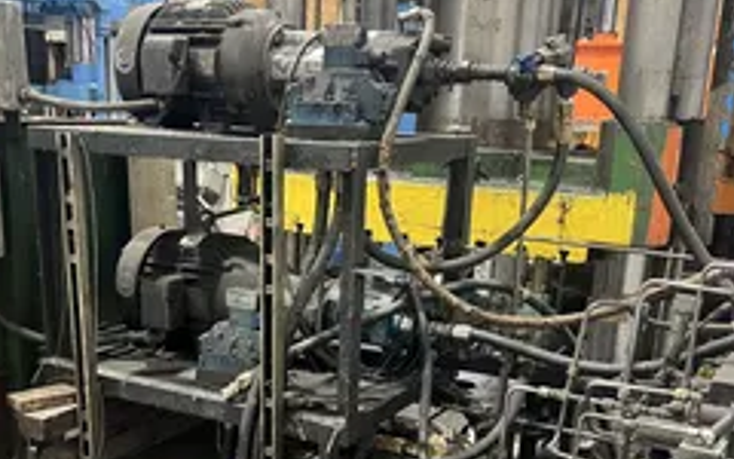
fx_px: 920
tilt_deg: -17.5
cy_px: 376
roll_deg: -2.1
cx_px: 324
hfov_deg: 43.4
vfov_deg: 27.4
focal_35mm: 46
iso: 500
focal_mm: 5.7
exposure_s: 1/60
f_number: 1.5
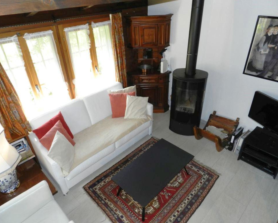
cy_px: 112
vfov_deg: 58.8
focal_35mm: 24
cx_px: 137
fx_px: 197
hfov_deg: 70.3
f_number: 3.4
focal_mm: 4
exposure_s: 1/50
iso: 160
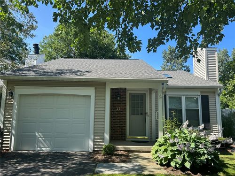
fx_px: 177
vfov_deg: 53.1
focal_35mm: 26
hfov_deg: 67.3
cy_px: 88
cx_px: 118
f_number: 1.5
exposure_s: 1/1412
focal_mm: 5.7
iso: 50
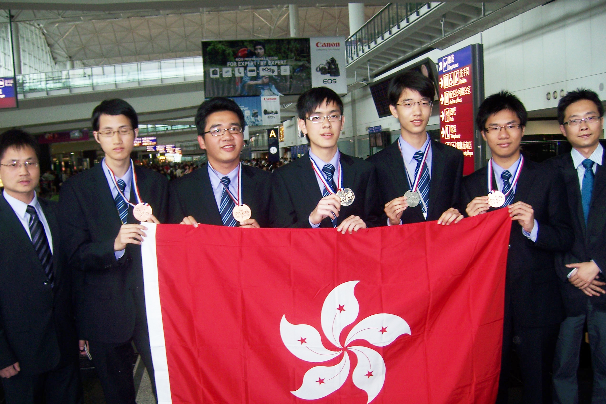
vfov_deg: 35.0
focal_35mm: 38
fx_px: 640
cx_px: 300
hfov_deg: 50.7
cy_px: 230
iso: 80
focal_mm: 6.2
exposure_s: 1/60
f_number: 2.8
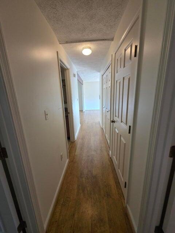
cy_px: 116
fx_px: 88
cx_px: 88
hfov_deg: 89.9
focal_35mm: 13
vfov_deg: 106.2
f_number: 1.9
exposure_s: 1/100
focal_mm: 2.2
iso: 400
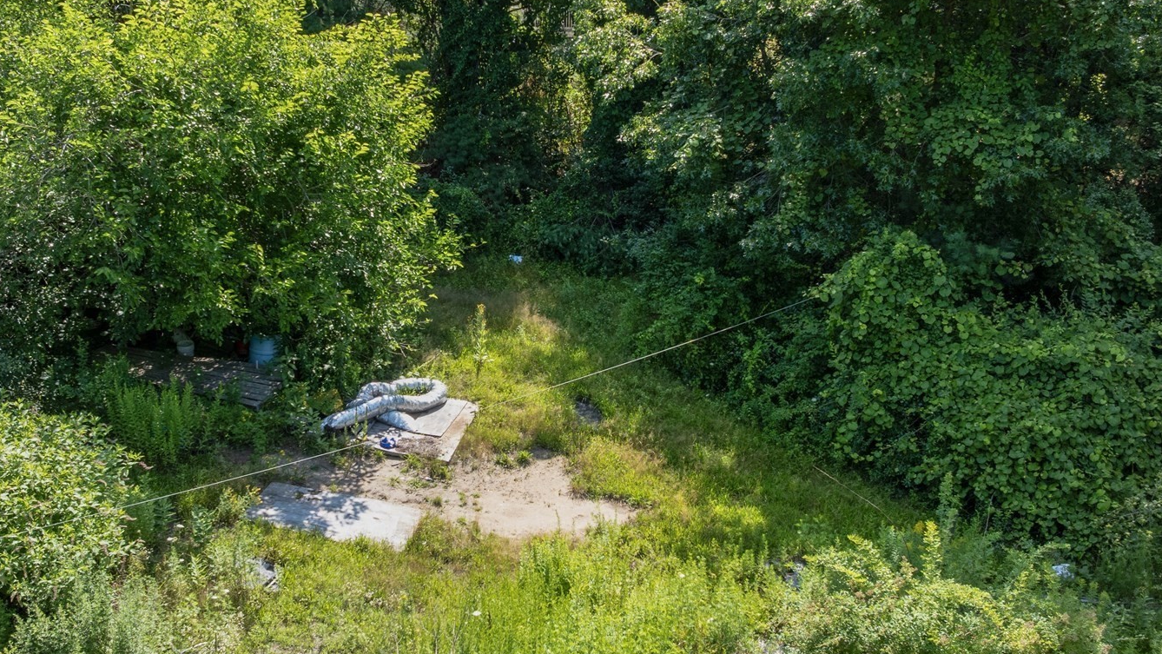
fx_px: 1233
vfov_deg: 29.7
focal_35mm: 40
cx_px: 538
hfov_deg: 50.4
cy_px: 349
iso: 100
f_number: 5.6
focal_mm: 12.29
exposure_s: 1/120
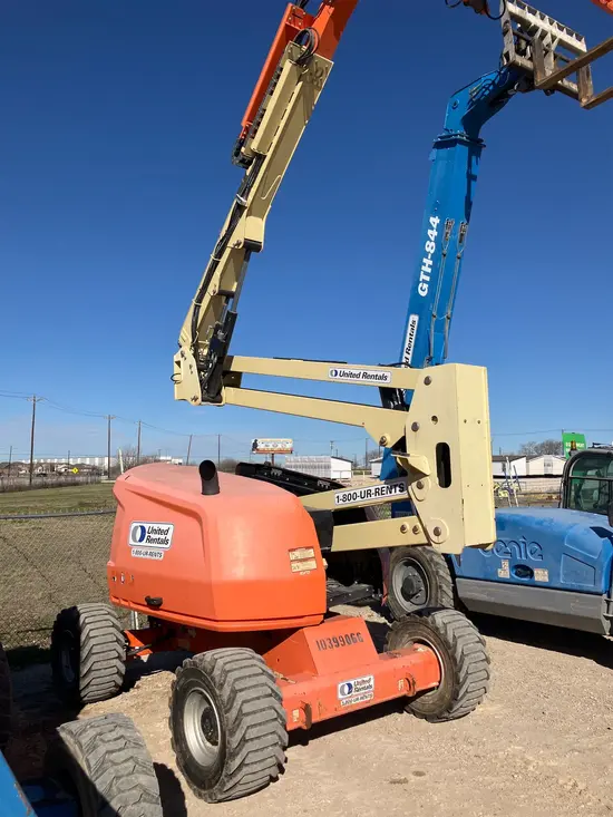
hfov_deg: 49.8
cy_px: 408
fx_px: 661
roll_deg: -0.1
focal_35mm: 28
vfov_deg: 63.4
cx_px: 306
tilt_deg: +6.6
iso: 32
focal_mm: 3.99
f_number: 1.8
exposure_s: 1/3436
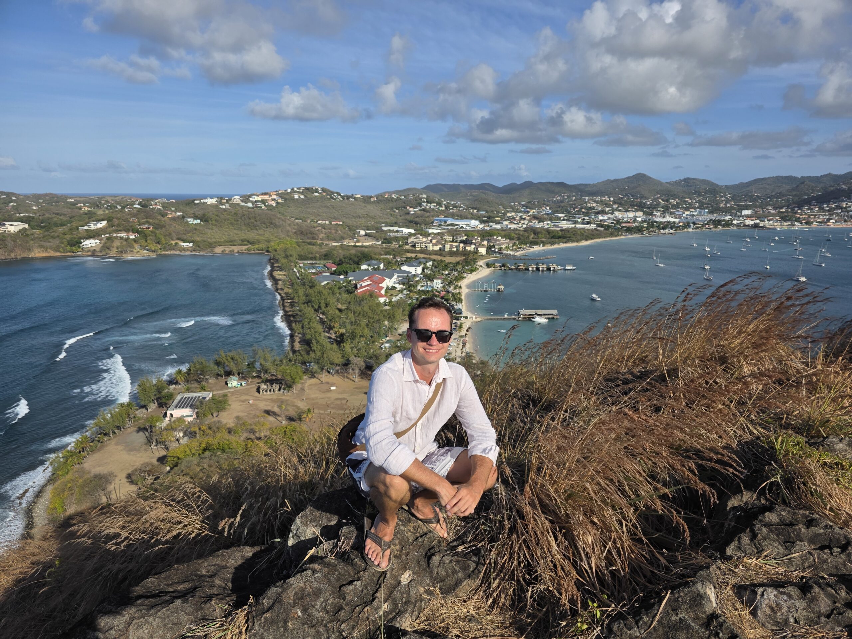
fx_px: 566
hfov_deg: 73.9
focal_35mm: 23
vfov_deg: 58.9
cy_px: 320
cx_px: 426
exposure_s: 1/7944
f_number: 1.7
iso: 64
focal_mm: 6.3
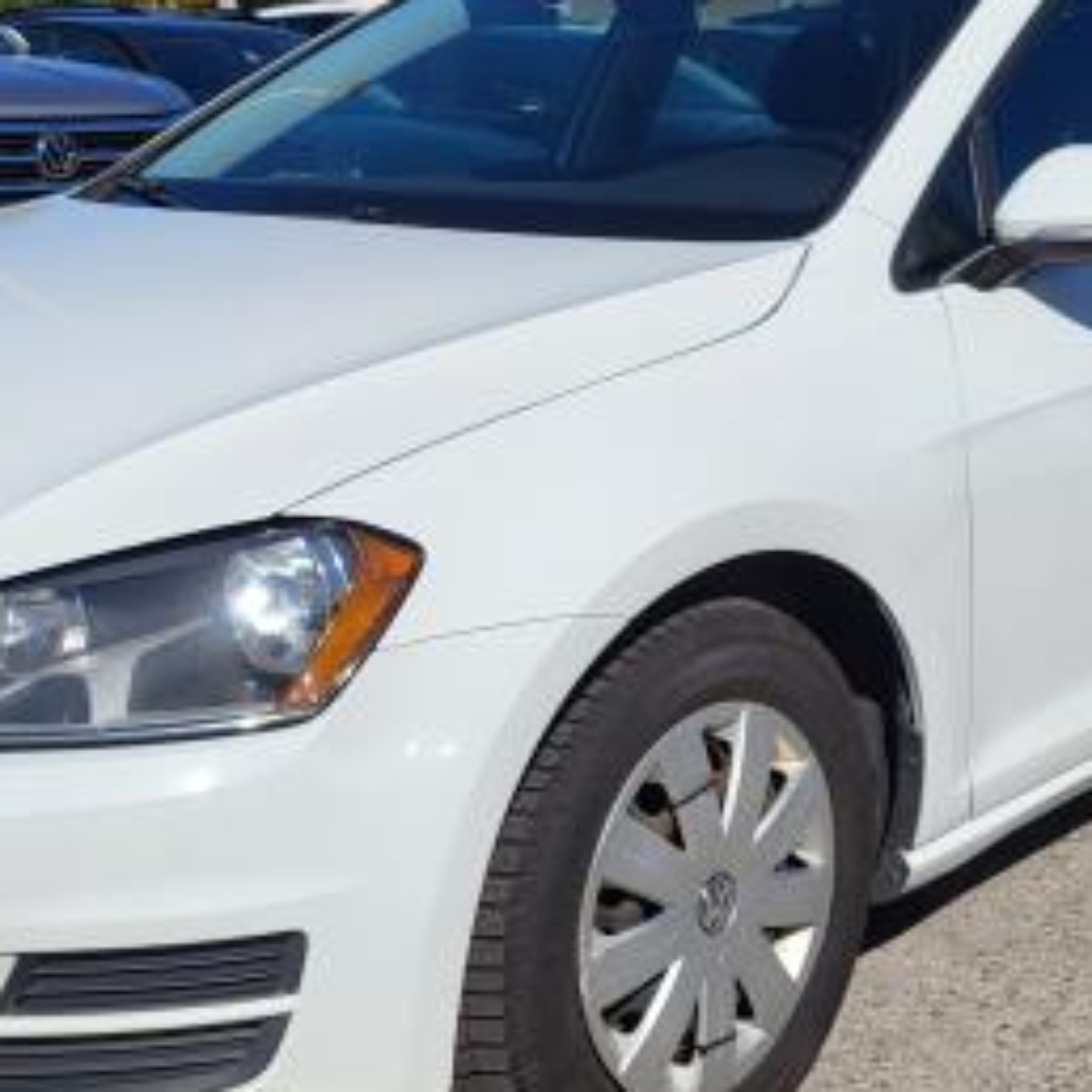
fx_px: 2034
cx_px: 504
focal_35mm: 57
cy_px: 385
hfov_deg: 30.0
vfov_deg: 29.9
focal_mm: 5.4
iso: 40
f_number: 1.8
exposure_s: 1/6117
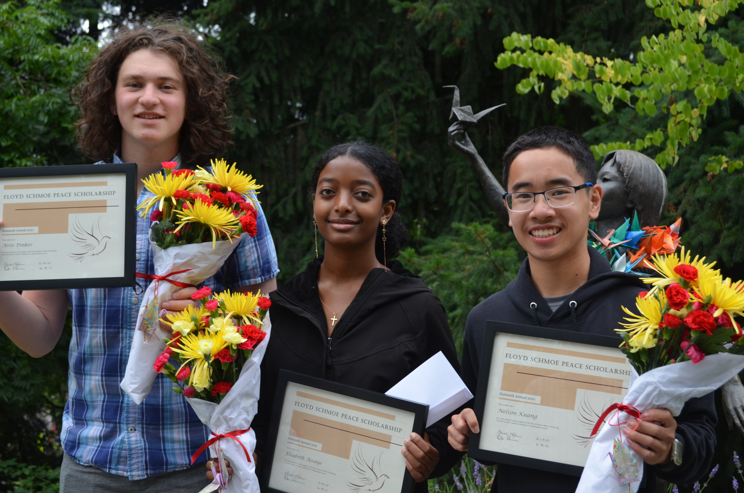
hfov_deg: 36.9
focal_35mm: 54
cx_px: 372
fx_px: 1114
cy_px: 246
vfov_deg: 25.0
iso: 200
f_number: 6.3
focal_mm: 36
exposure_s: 1/160
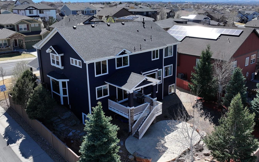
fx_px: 212
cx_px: 138
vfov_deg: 41.7
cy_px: 68
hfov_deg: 62.8
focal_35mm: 30
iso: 230
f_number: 2.8
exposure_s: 1/2500
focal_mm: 12.29
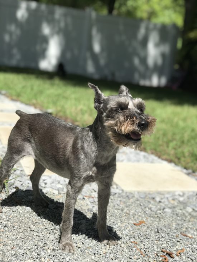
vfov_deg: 33.8
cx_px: 98
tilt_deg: -9.5
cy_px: 131
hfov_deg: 25.7
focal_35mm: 57
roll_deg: -4.6
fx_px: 432
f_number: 2.8
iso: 20
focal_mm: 6.6
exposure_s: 1/948
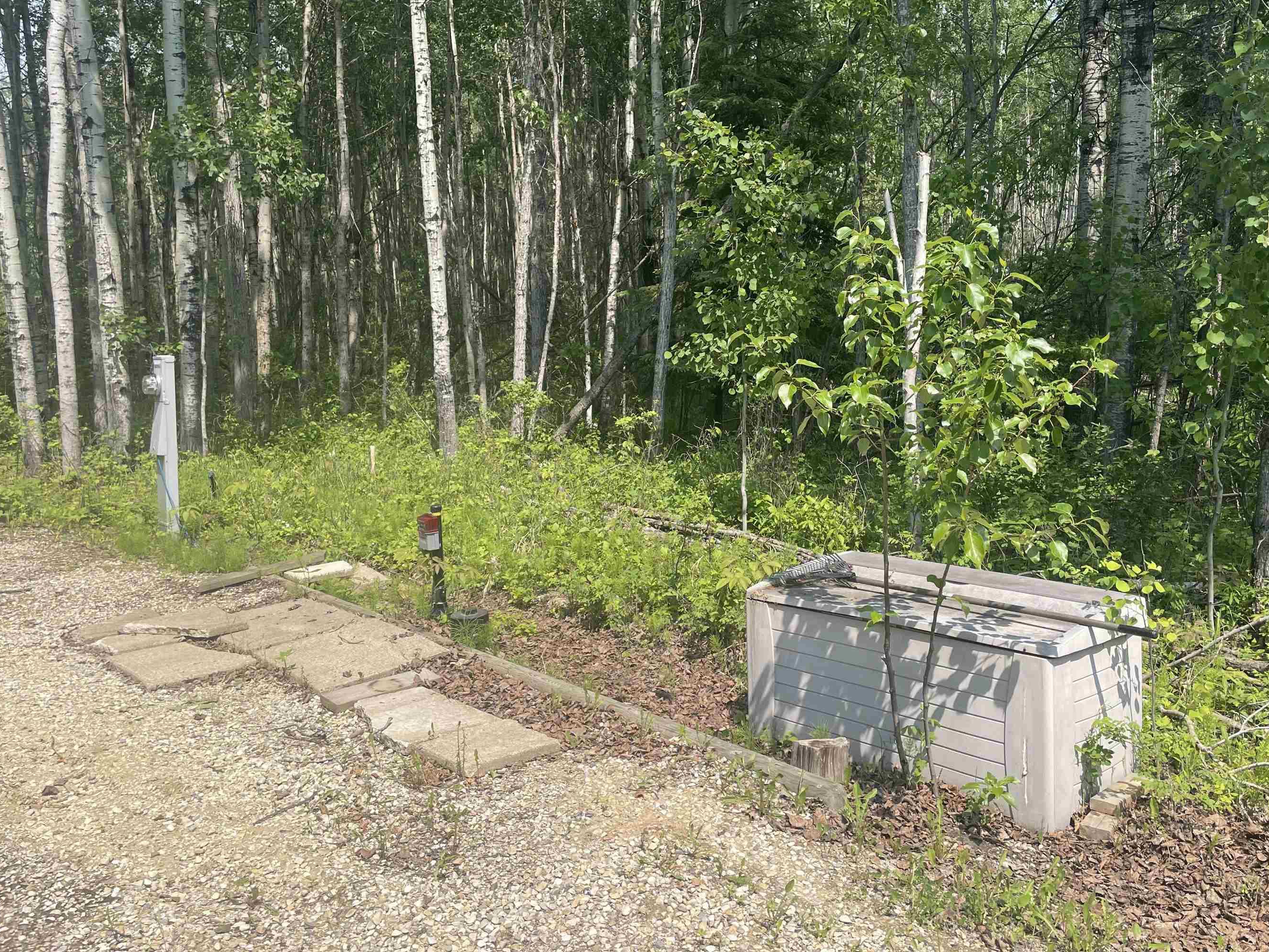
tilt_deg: -3.6
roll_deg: +1.9
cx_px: 684
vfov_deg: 46.6
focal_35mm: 30
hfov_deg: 59.9
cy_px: 403
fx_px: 1100
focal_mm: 4.2
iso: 32
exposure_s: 1/1887
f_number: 1.6
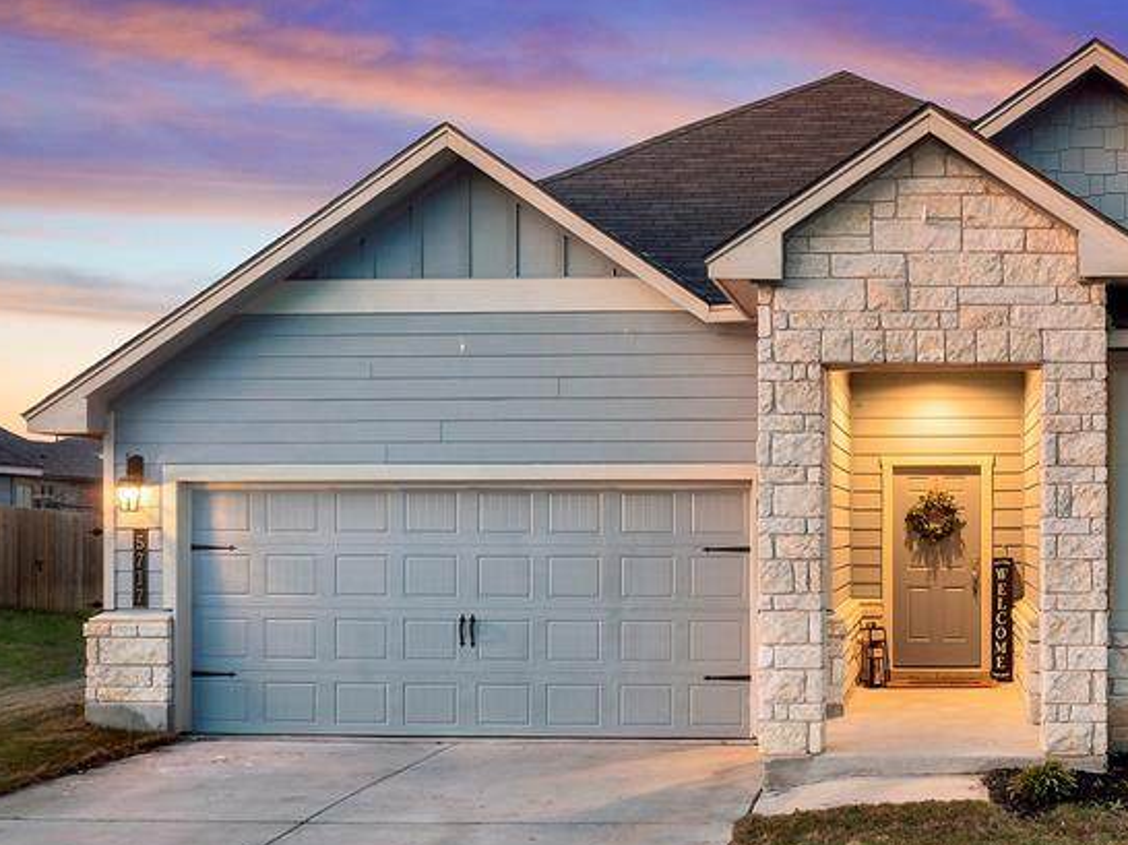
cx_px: 903
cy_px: 541
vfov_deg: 32.0
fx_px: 1466
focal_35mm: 45
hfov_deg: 40.4
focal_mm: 12.29
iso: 100
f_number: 2.8
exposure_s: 1/1600
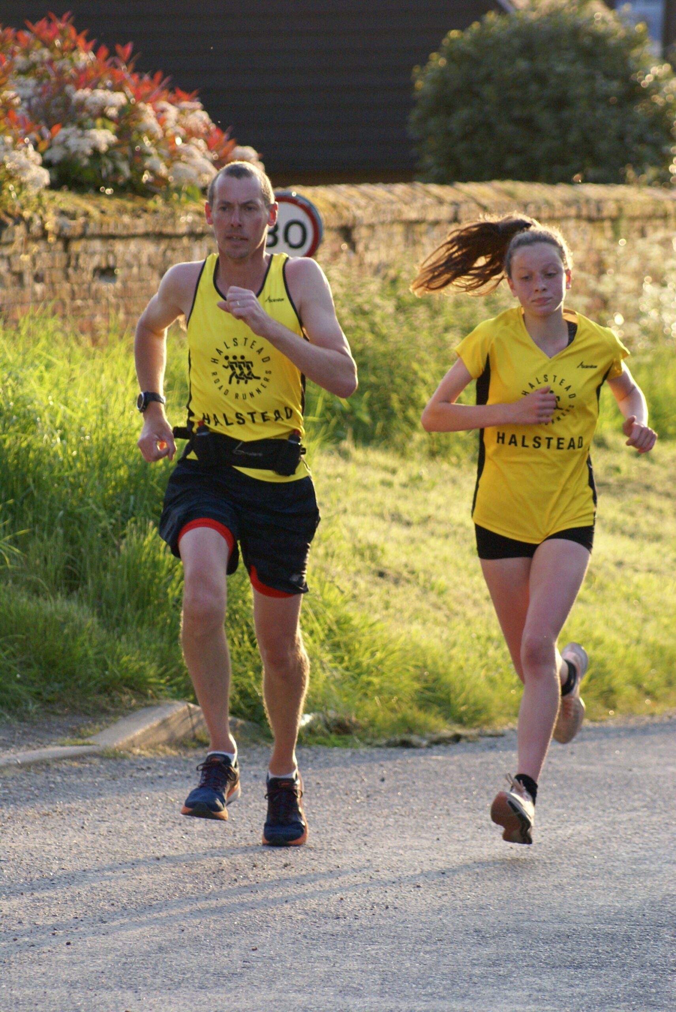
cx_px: 338
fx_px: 6748
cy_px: 506
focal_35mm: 240
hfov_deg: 5.7
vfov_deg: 8.6
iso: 800
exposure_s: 1/500
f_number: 5.6
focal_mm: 160
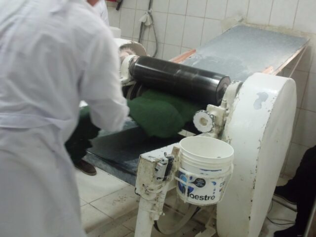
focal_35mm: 36
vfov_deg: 39.7
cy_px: 118
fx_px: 329
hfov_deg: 51.4
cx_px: 158
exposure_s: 1/50
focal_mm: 6.3
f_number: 2.9
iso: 400
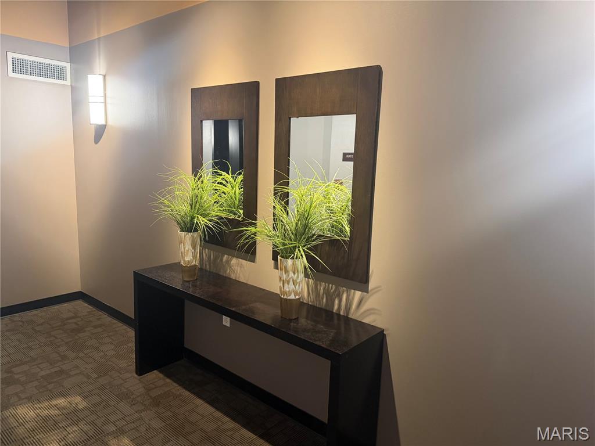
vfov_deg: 56.8
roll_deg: -2.4
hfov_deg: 71.6
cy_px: 223
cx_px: 298
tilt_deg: -9.5
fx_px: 413
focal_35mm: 24
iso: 400
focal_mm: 6.76
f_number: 1.78
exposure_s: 1/60
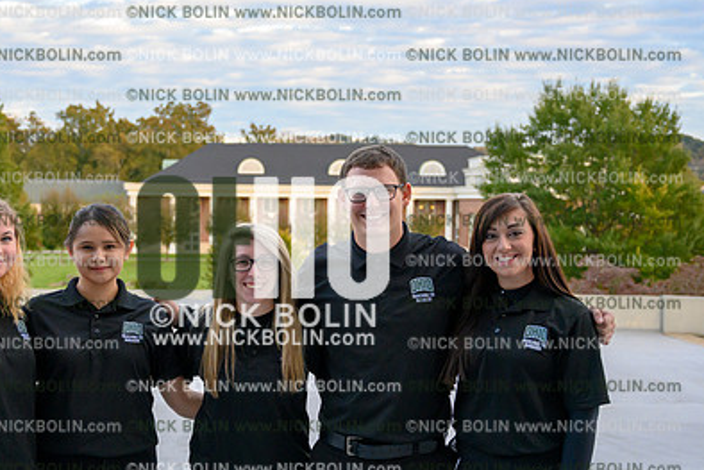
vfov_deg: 24.2
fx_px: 1095
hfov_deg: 35.4
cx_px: 263
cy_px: 262
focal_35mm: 56
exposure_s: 1/1250
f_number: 4
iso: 2000
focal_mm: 38
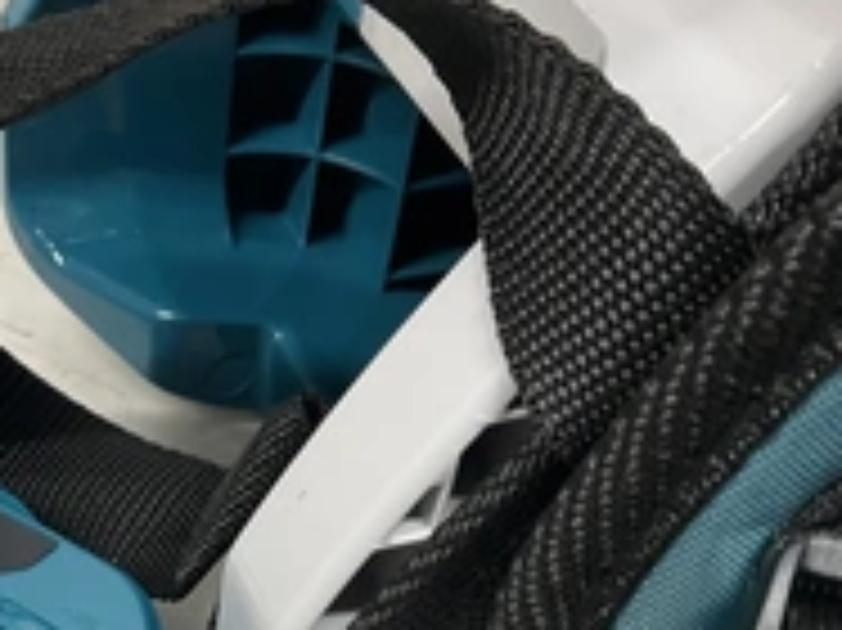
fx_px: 1507
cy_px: 594
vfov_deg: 22.9
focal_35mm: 62
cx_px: 108
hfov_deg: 30.1
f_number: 1.8
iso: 40
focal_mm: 3
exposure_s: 1/60
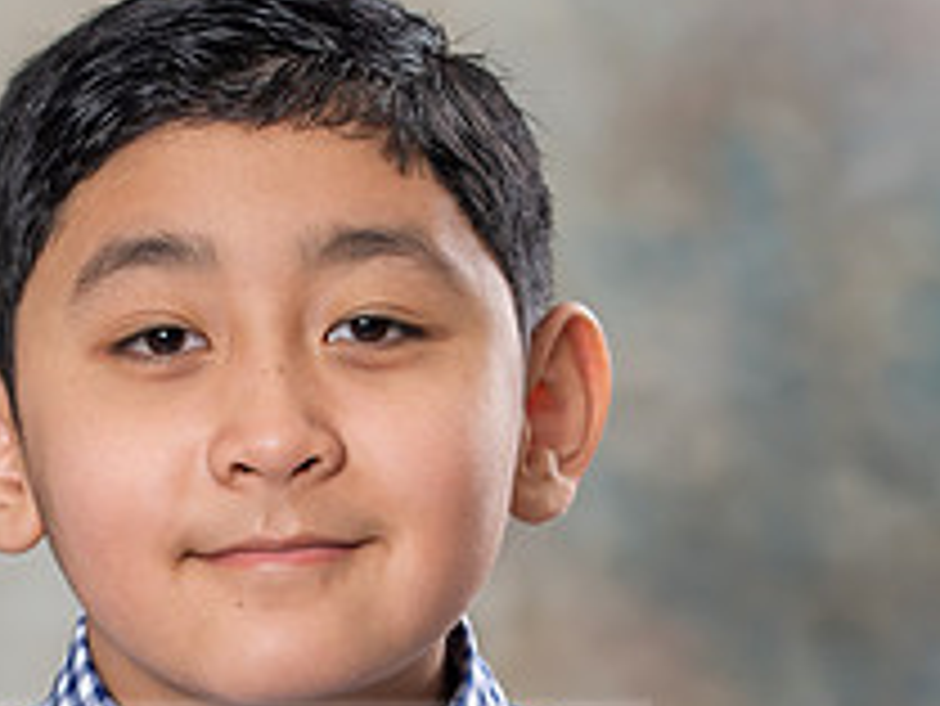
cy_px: 829
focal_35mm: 407
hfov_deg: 4.9
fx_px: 11058
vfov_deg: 3.7
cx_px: 325
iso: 100
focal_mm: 110
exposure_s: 1/125
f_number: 5
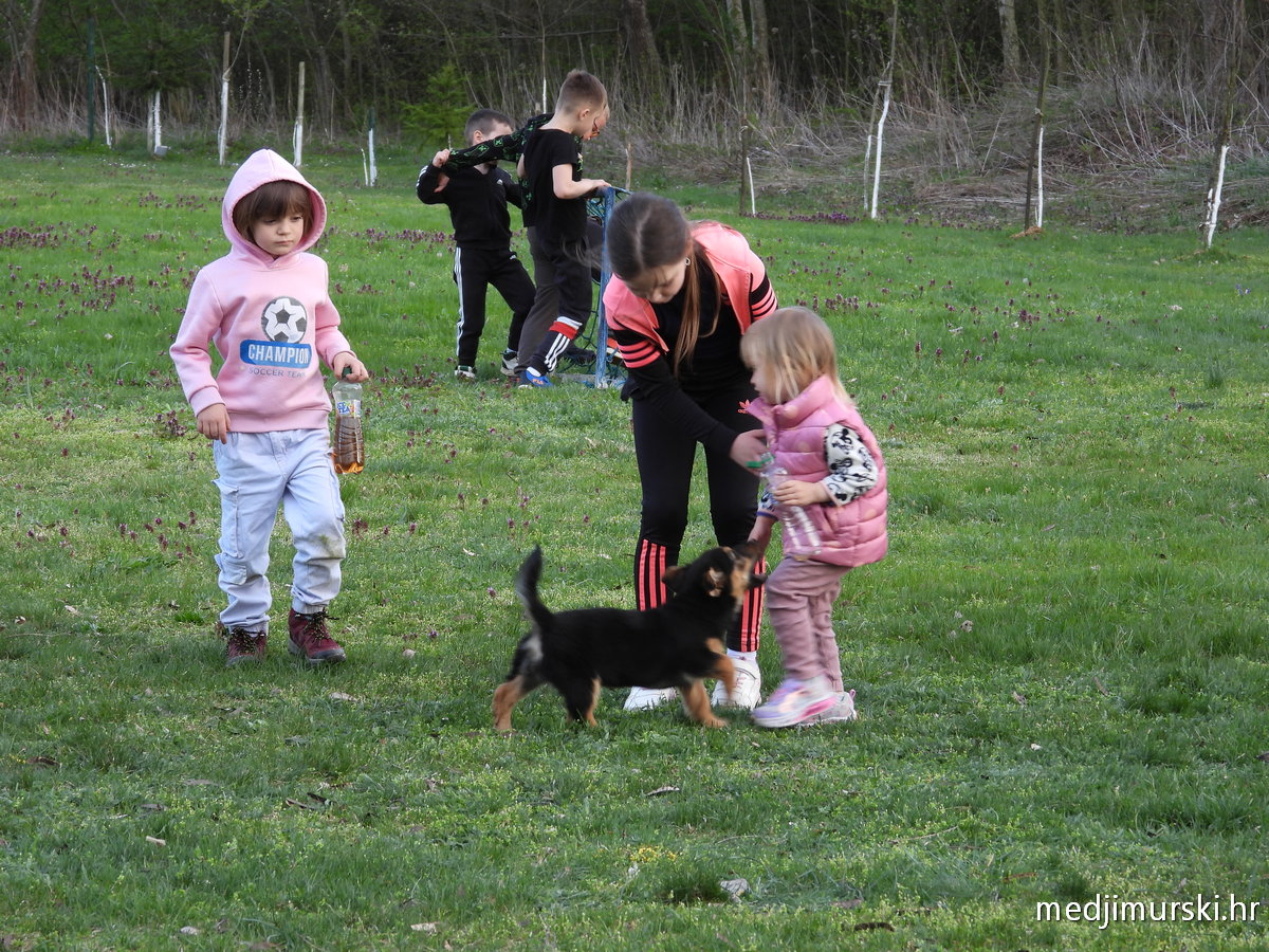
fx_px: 6232
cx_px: 634
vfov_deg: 8.7
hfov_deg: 11.6
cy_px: 476
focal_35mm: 170
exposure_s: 1/80
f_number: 4
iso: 100
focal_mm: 30.5
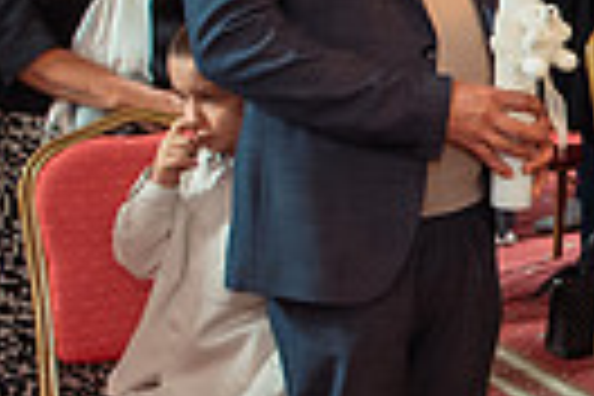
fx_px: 1930
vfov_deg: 11.6
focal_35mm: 117
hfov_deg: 15.6
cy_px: -11
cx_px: 978
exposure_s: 1/250
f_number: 3.5
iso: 2500
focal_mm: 24
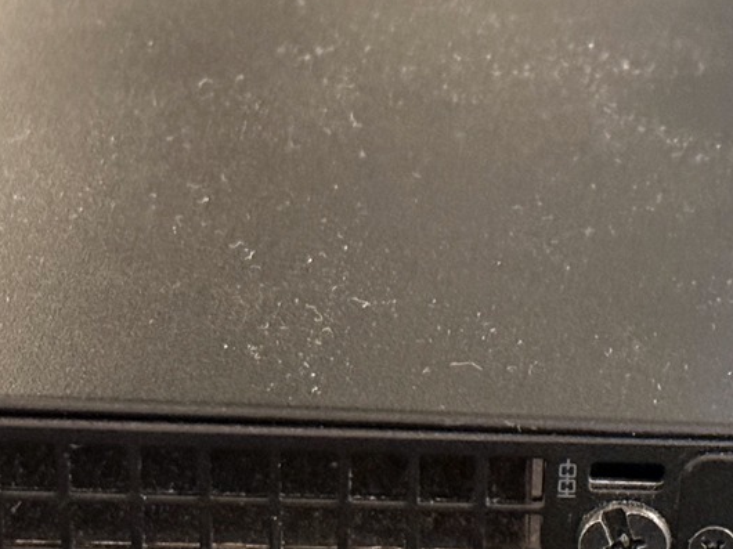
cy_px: 636
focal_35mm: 145
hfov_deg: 13.5
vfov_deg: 10.1
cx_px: 678
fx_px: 3069
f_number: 1.78
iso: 500
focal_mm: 6.76
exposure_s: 1/25
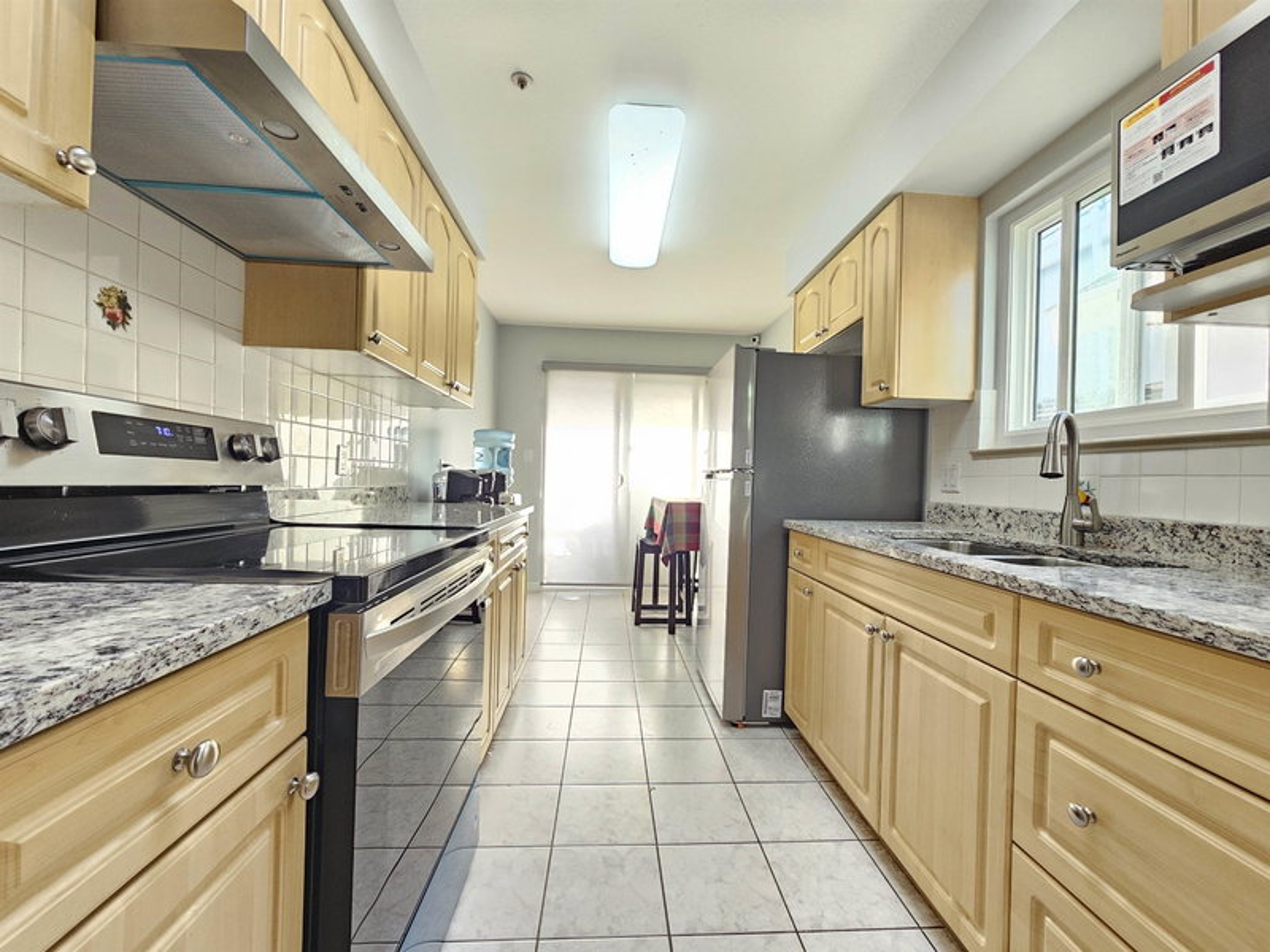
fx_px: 477
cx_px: 635
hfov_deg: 106.2
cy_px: 476
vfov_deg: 89.9
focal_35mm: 13
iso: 250
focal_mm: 2.2
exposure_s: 1/60
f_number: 2.2
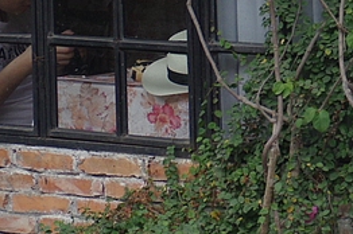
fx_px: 2155
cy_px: -93
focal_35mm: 220
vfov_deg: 6.2
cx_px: 703
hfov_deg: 8.8
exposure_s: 1/160
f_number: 4.5
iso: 400
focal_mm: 30
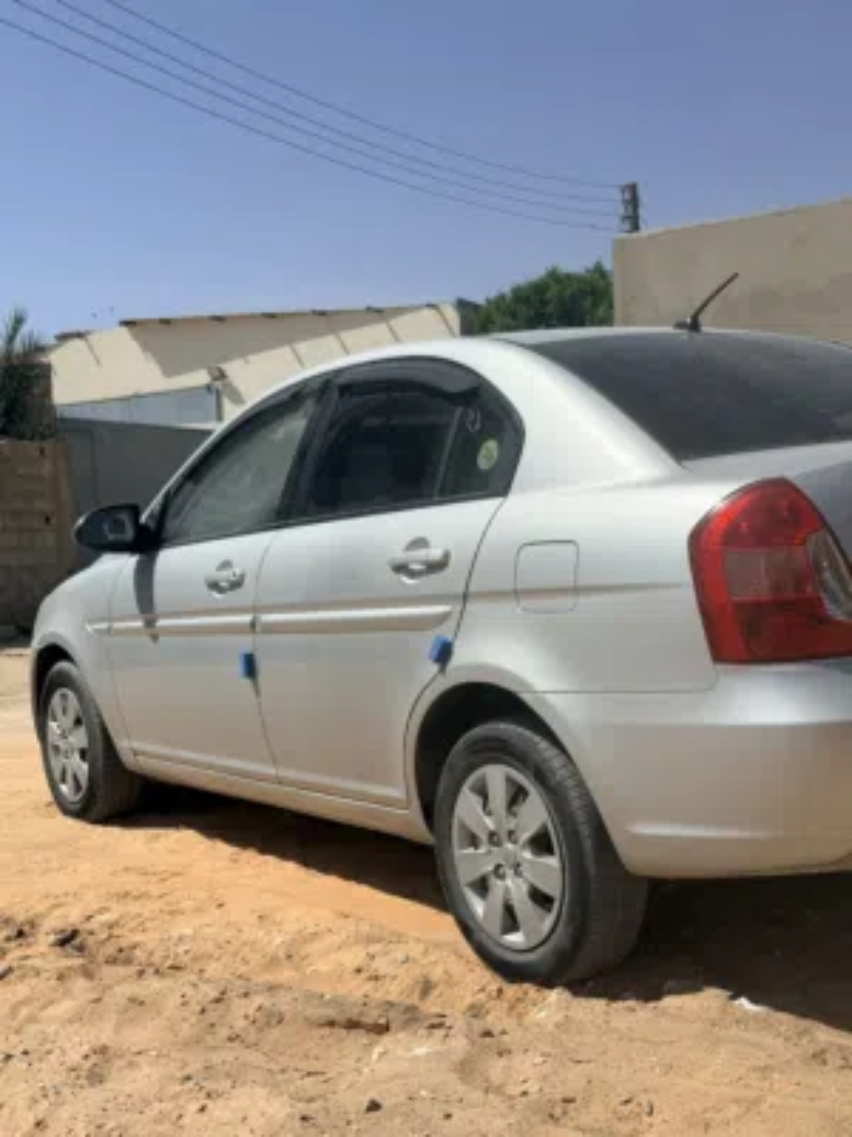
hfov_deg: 30.3
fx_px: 1575
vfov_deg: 39.7
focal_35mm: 48
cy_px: 568
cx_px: 426
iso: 80
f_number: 1.78
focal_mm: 6.76
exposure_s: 1/9901
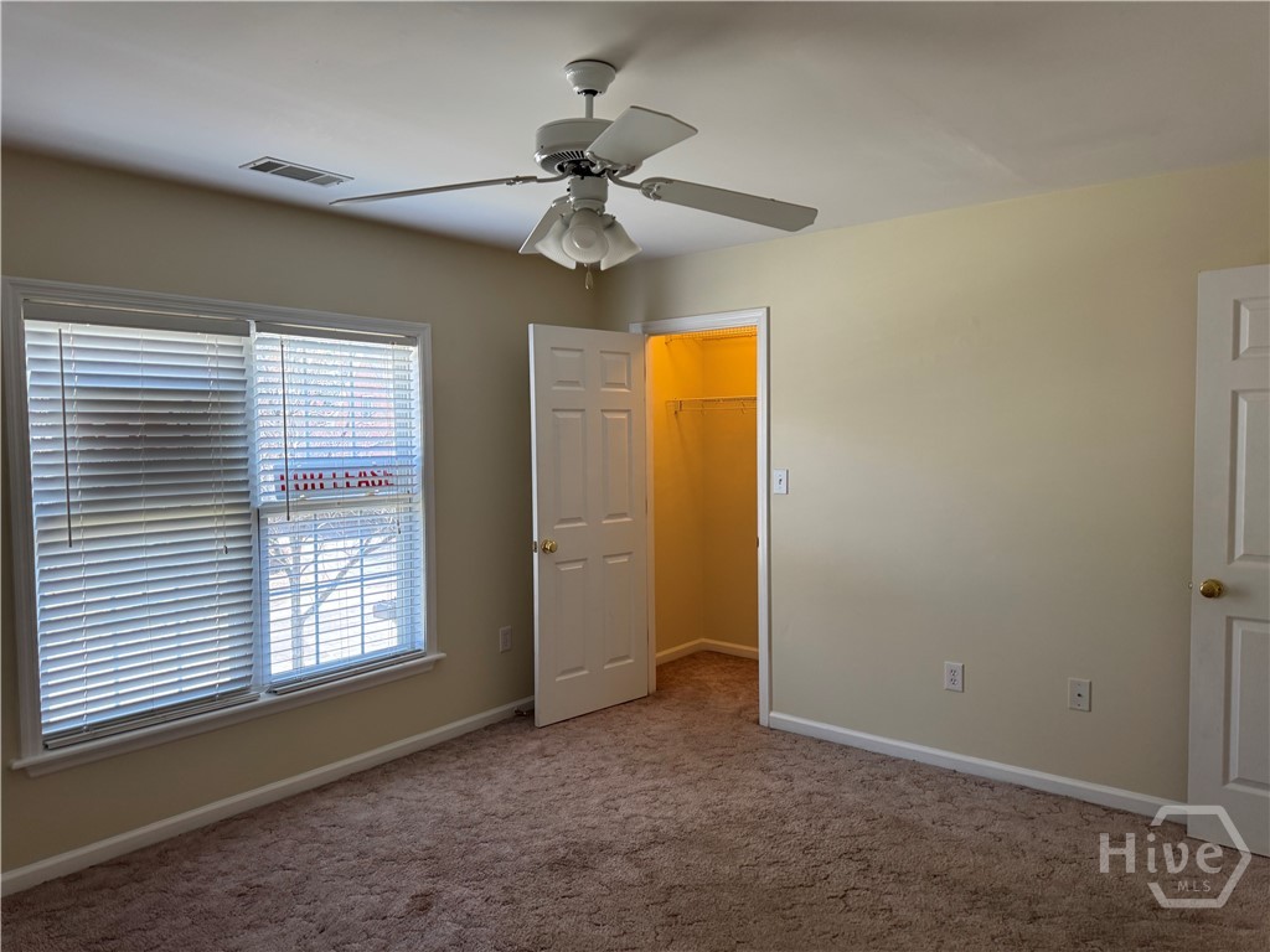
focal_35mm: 24
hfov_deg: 71.6
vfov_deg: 56.8
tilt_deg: -3.9
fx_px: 881
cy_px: 476
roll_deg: +0.2
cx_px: 635
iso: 160
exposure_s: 1/120
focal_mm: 6.76
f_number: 1.78
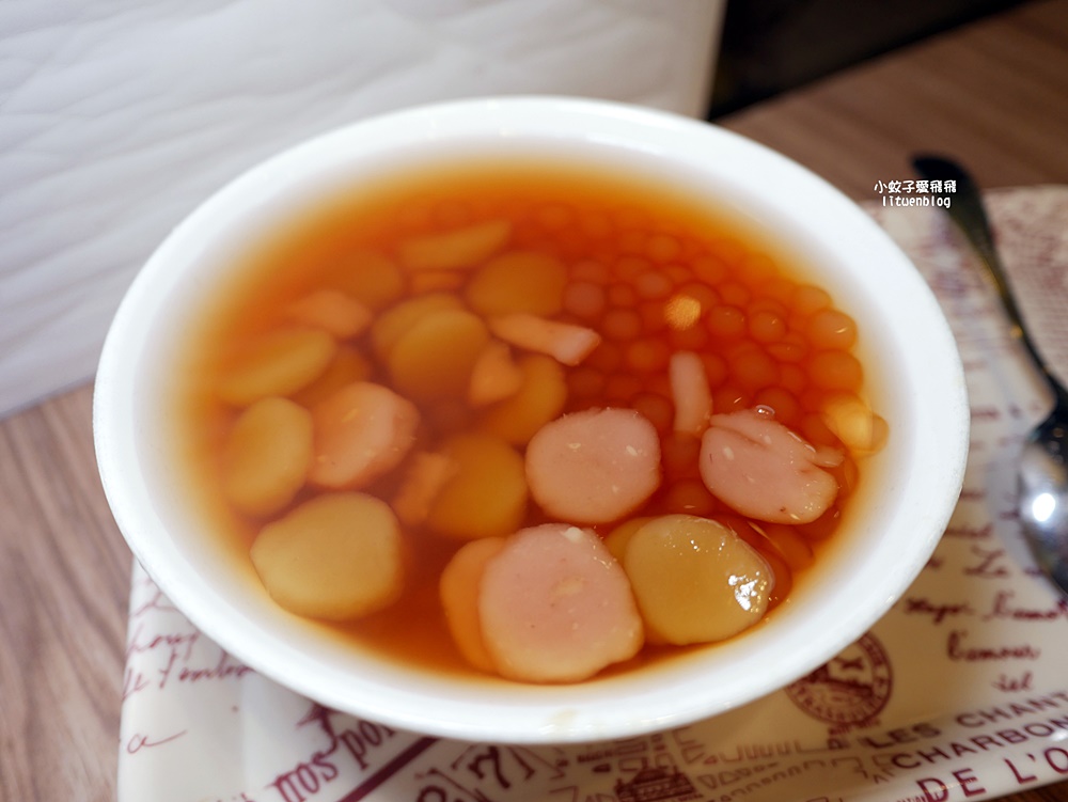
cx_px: 534
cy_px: 401
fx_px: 864
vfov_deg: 49.8
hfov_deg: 63.4
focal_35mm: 28
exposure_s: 1/60
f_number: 2.5
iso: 200
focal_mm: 14
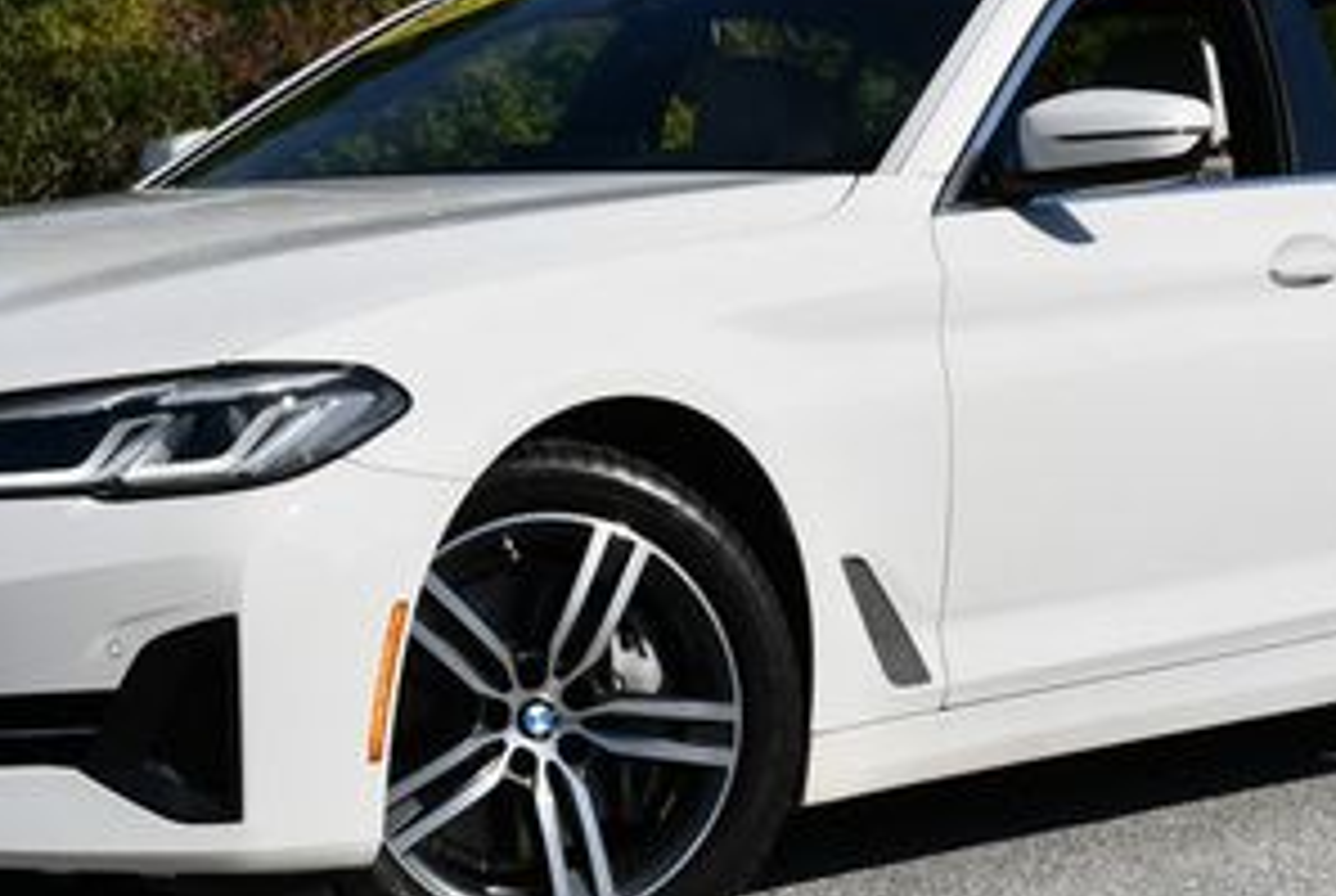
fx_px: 4163
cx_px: 571
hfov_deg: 18.2
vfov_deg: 12.2
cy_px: 252
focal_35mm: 112
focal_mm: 26
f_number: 9
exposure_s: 1/320
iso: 100
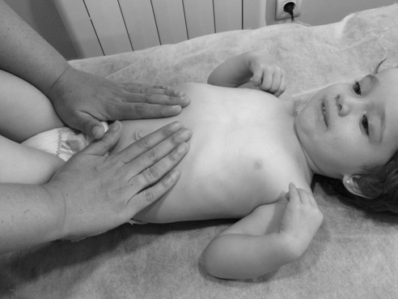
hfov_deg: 53.7
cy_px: 167
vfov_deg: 41.7
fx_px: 391
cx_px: 229
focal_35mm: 34
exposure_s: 1/33
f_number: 2.2
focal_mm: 4.15
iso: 125
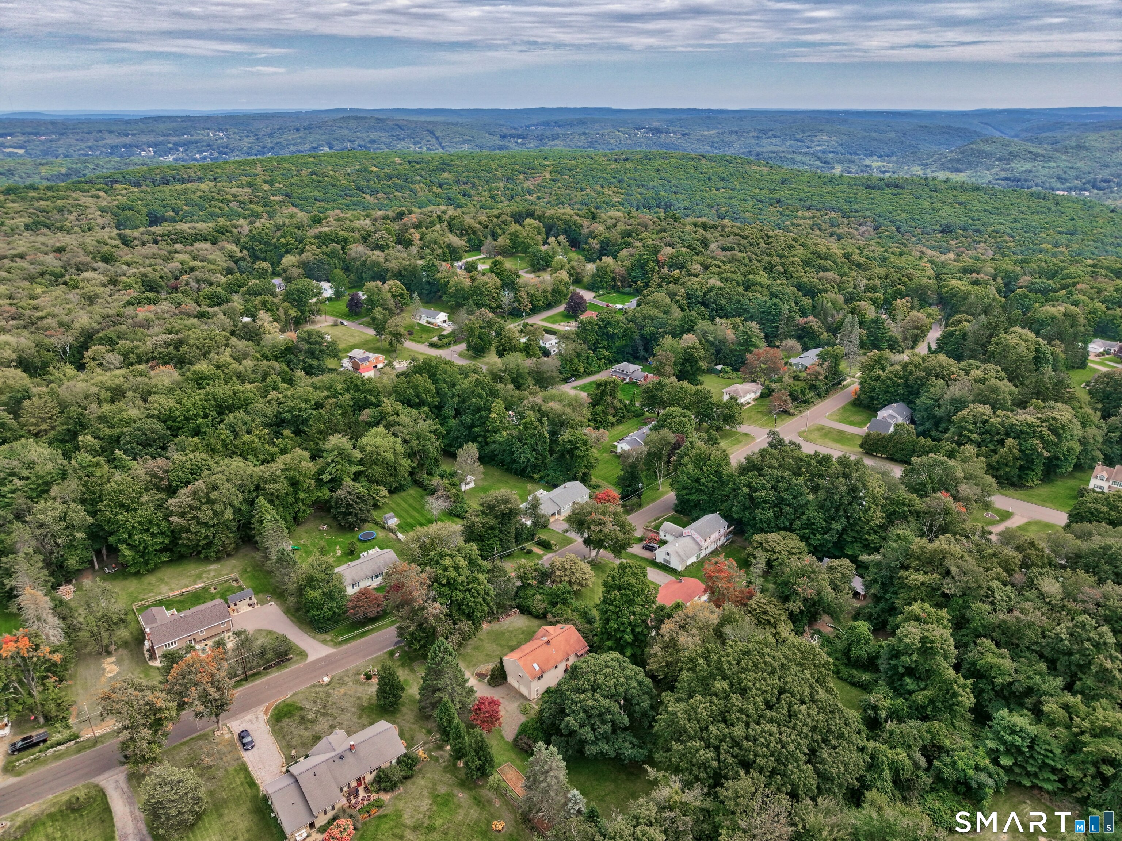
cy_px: 420
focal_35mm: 24
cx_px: 561
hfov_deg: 71.6
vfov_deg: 56.8
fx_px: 778
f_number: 1.8
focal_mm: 8.7
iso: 200
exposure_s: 1/1500
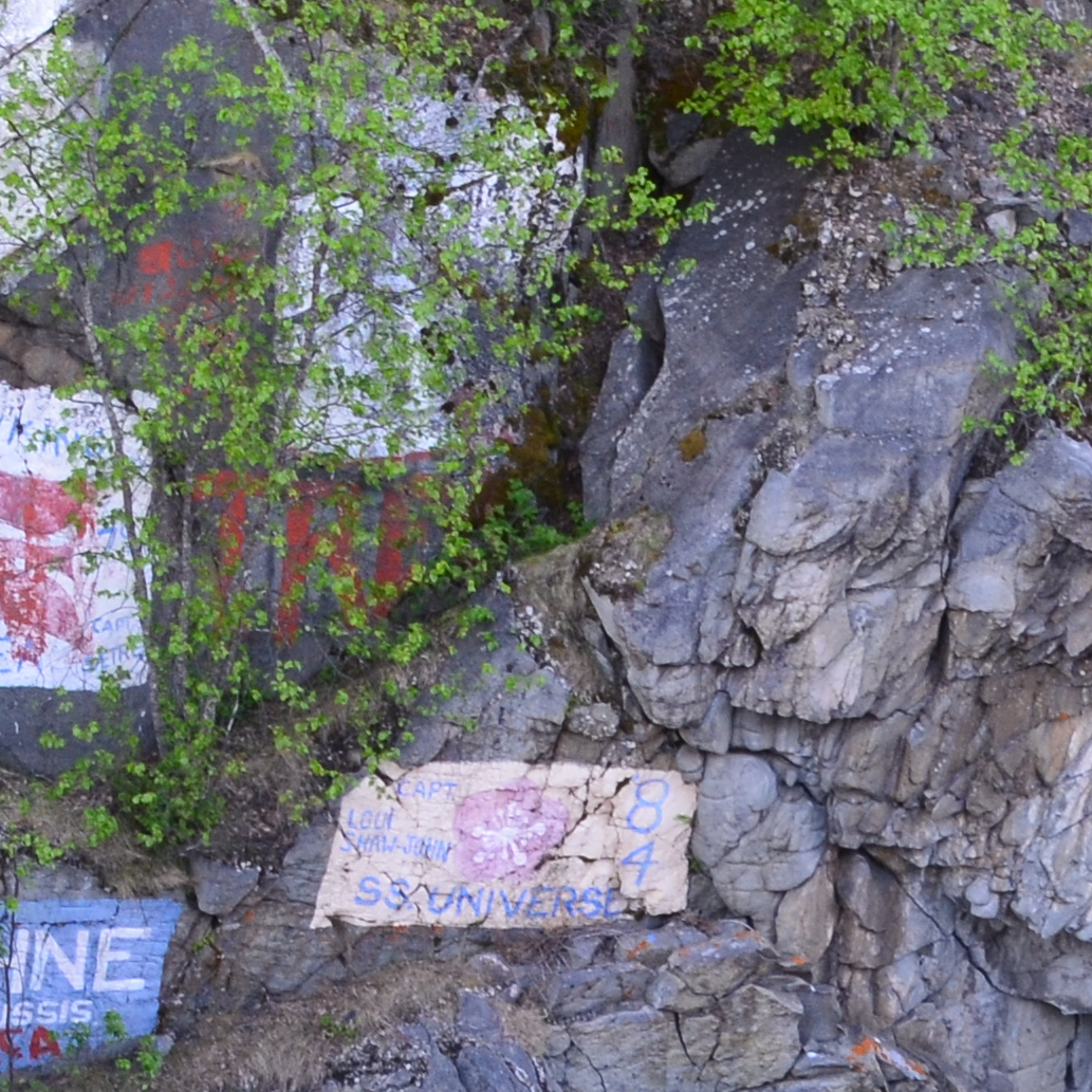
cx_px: -496
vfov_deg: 9.6
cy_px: 112
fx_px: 6496
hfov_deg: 9.4
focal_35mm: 182
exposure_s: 1/30
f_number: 9
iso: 400
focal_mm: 30
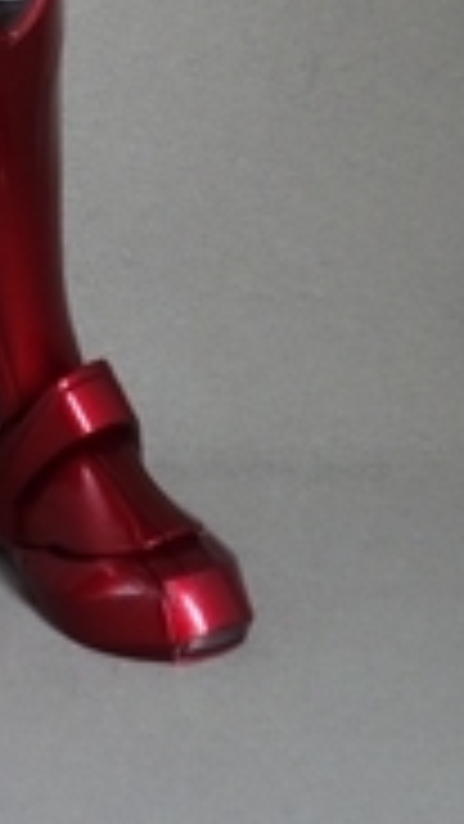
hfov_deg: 6.8
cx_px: -444
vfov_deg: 11.0
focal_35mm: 174
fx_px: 3804
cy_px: -950
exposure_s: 1/5
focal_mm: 14.23
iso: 640
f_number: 10
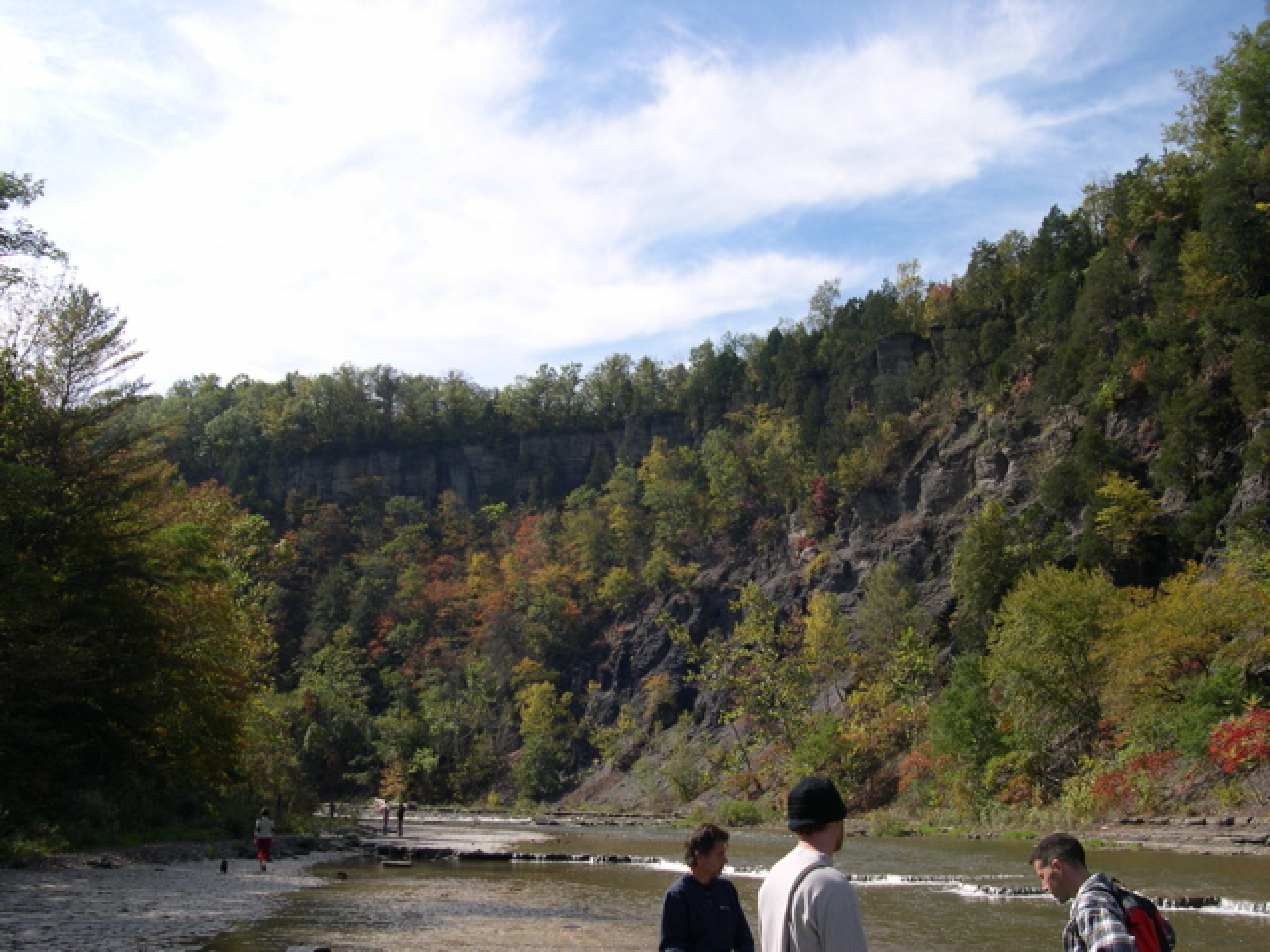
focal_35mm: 38
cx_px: 635
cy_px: 476
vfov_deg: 37.7
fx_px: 1394
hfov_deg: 49.0
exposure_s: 1/165
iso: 100
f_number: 7.6
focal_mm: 8
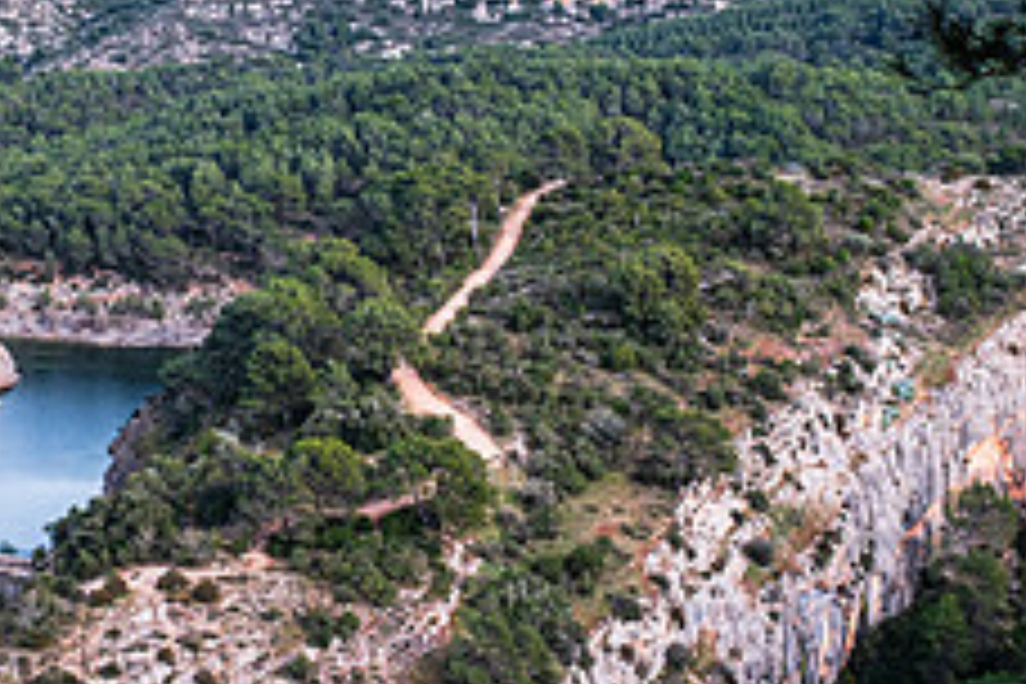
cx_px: 180
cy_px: 241
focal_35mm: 89
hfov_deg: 22.5
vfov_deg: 15.3
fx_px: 2536
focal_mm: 23
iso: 160
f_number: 8
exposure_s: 1/40
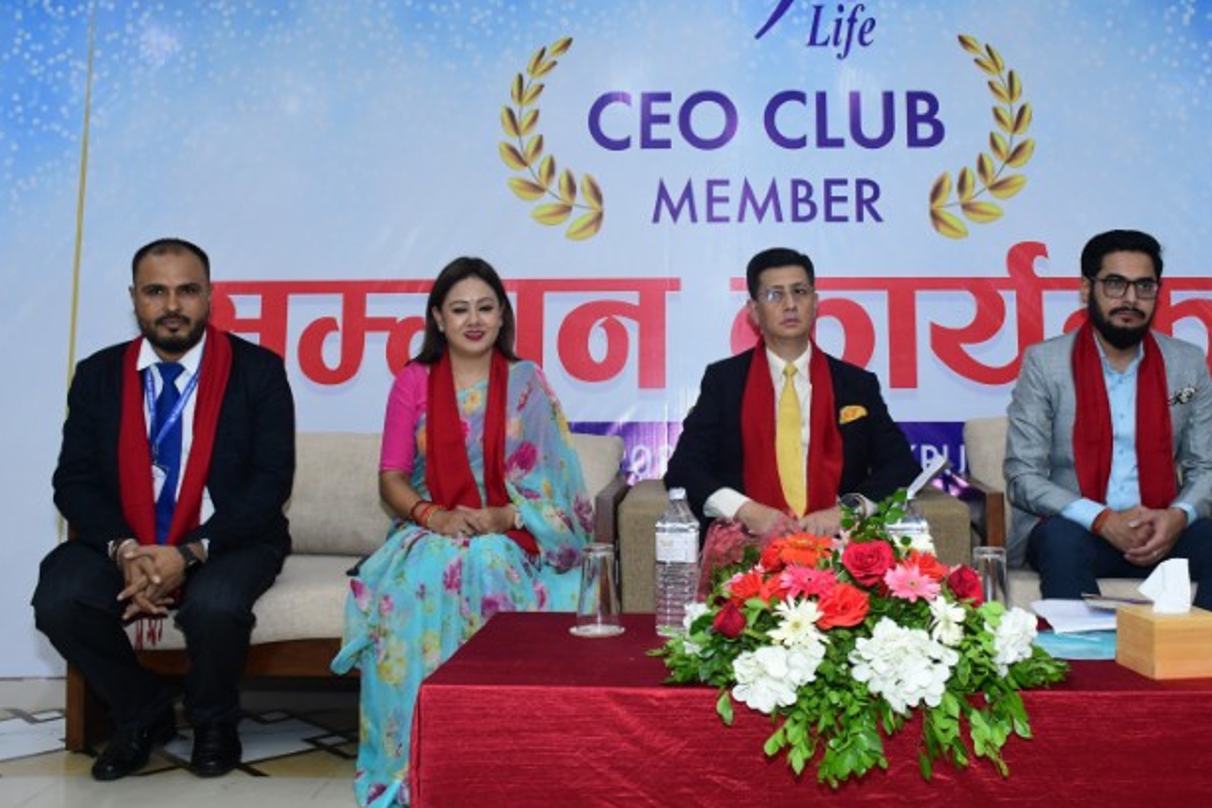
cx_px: 687
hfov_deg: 48.3
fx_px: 1347
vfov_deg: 33.3
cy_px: 341
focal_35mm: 40
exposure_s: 1/100
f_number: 7.1
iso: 2000
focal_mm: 23
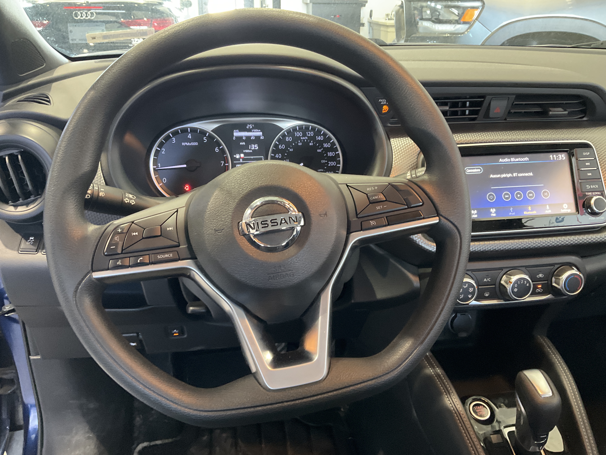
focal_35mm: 29
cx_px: 303
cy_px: 228
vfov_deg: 48.2
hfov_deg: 61.7
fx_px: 508
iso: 320
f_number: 1.8
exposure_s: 1/40
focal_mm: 3
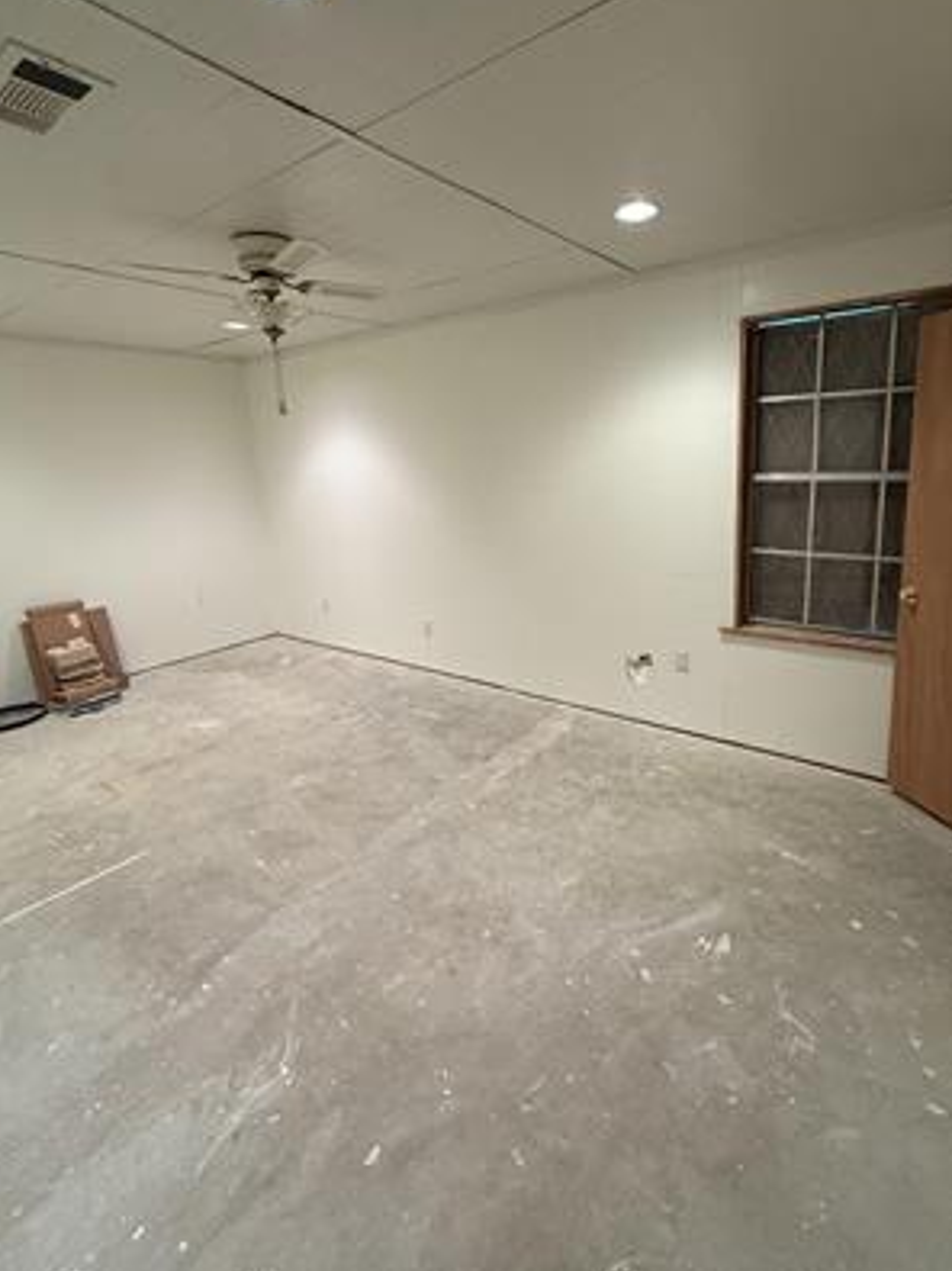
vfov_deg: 90.8
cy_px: 573
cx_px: 524
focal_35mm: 17
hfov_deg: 74.5
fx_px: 624
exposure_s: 1/60
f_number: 2.2
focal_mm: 2.22
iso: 320
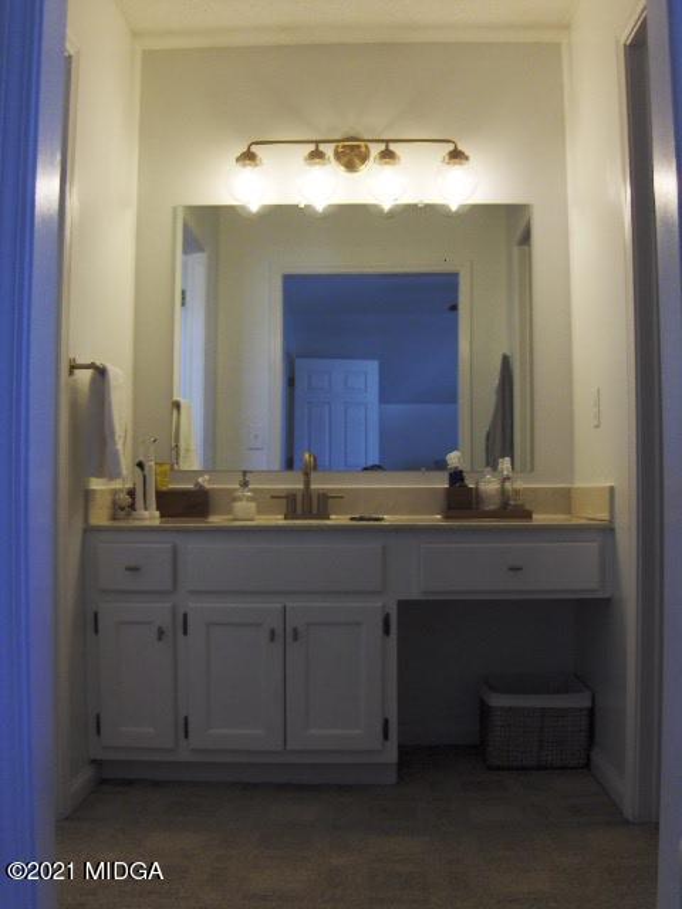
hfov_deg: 40.7
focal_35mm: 35
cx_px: 341
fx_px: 919
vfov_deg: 52.6
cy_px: 454
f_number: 2.8
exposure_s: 1/78.9
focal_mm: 7.5
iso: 200
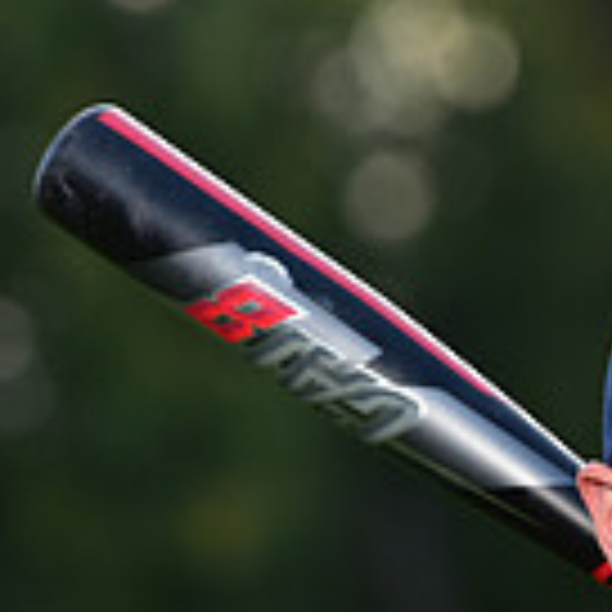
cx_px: 713
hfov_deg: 2.6
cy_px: 968
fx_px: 13462
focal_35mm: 673
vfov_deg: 2.6
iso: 200
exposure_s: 1/250
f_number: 4.5
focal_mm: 185
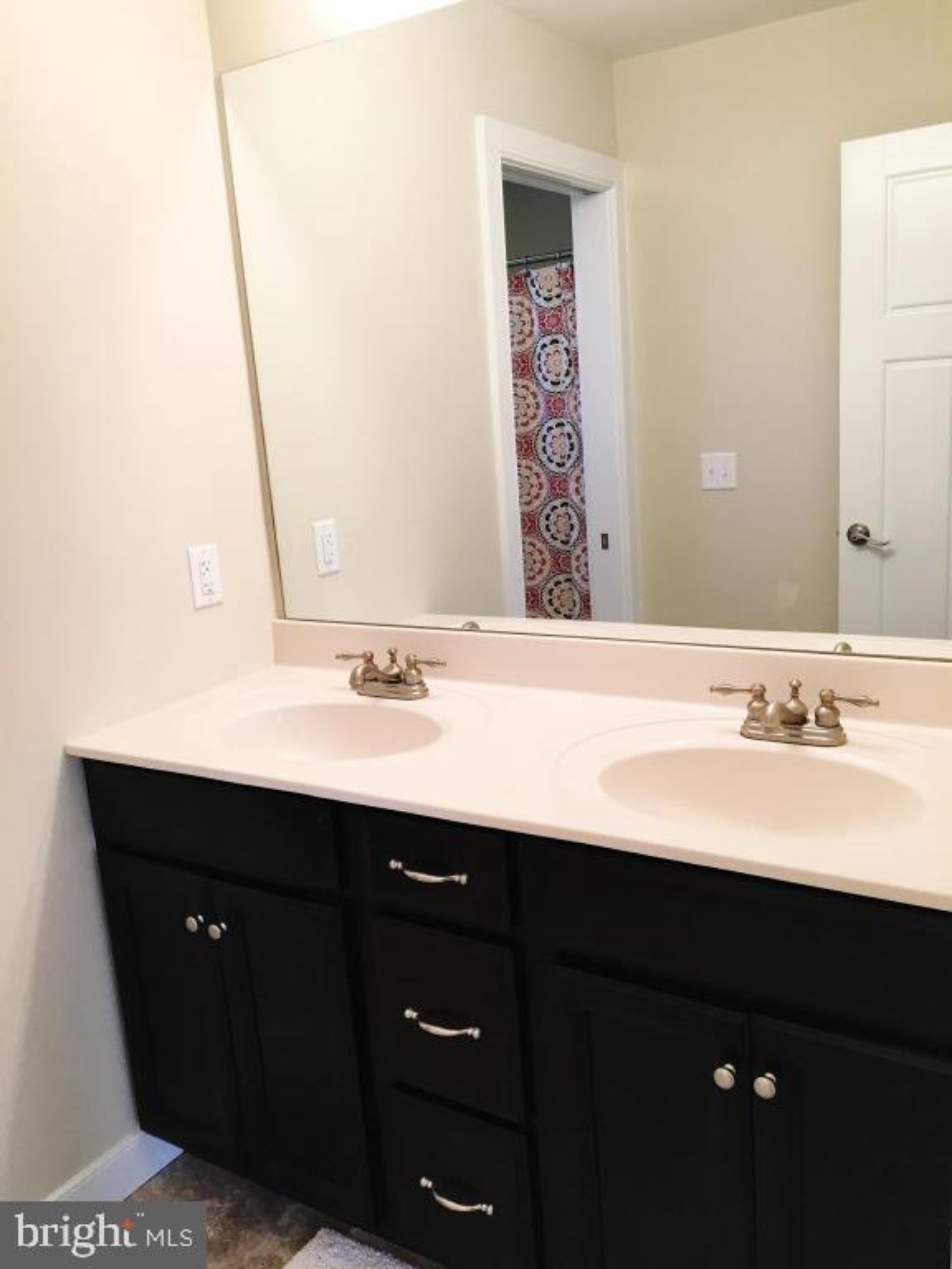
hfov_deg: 48.2
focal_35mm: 29
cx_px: 476
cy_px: 634
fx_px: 1063
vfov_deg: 61.7
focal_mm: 4.15
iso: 32
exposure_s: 1/30
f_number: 2.2
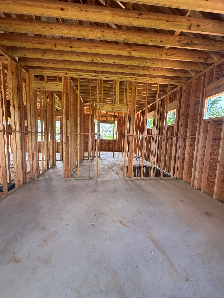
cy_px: 149
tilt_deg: -5.1
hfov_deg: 85.7
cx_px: 112
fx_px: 121
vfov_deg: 102.1
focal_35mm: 14
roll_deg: -0.8
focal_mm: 2.22
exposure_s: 1/121
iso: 160
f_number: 2.2
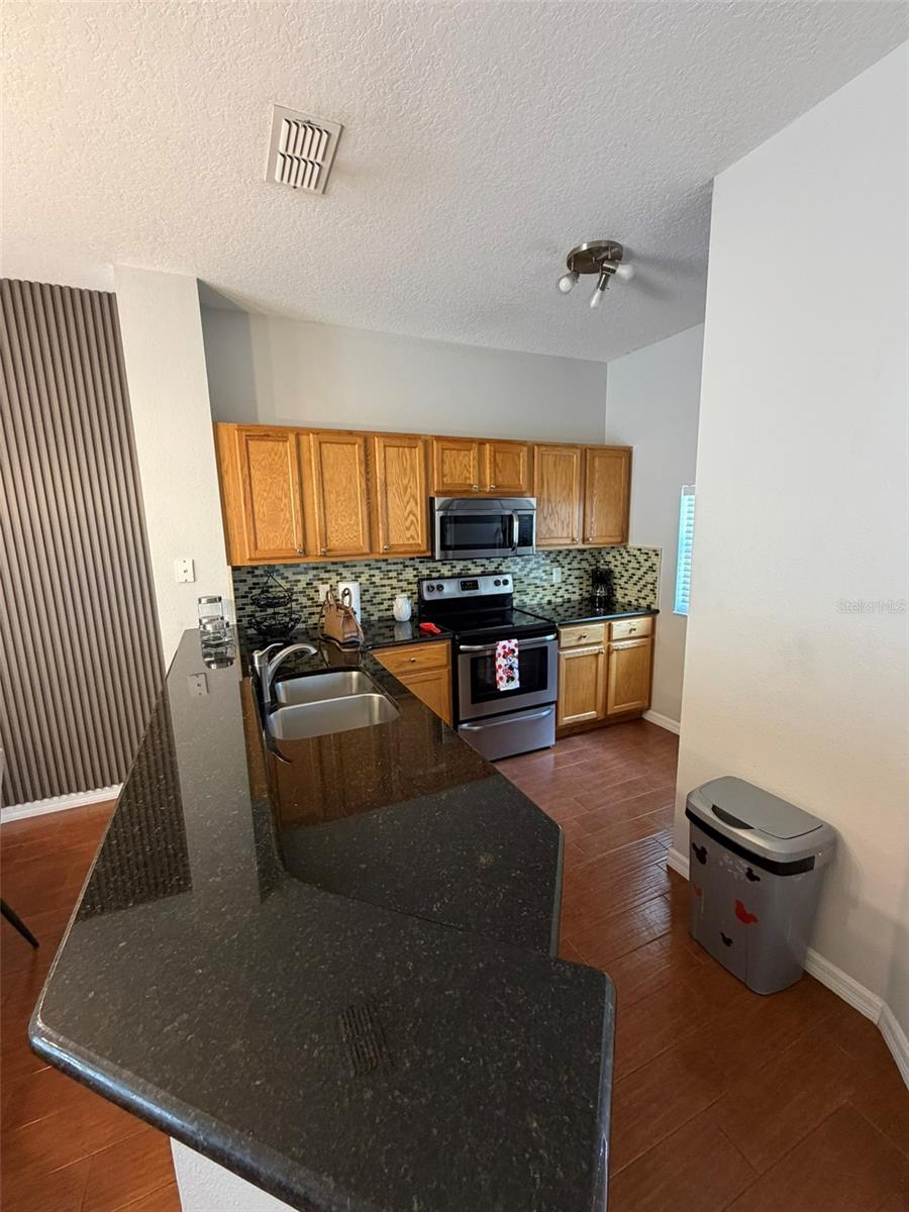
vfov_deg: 102.1
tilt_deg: -10.1
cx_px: 454
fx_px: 490
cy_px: 606
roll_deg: +0.7
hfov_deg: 85.7
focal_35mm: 14
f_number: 2.2
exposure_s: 1/60
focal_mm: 2.22
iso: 320
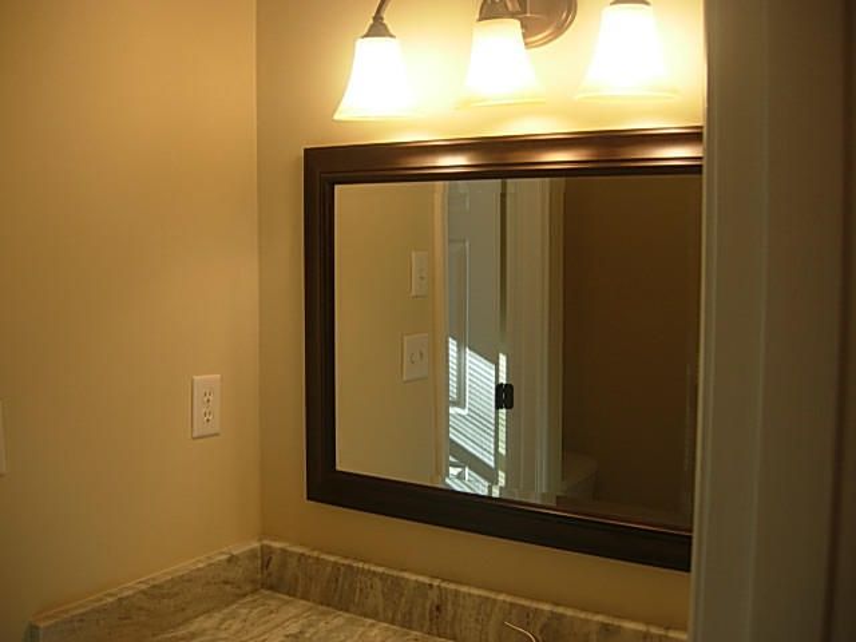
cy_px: 321
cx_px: 428
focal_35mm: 36
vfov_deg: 39.7
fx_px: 890
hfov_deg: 51.4
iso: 50
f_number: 2.7
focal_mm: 7.5
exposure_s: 1/71.8
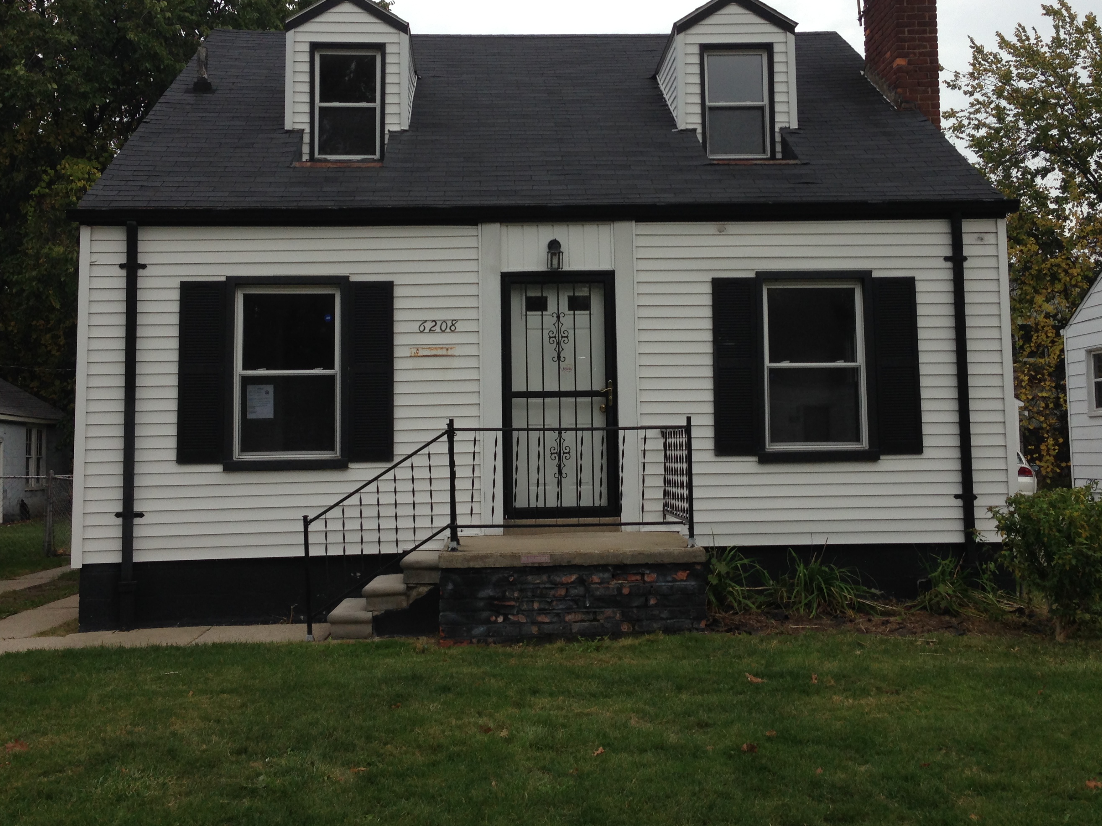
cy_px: 330
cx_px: 557
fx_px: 1305
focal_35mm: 41
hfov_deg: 45.8
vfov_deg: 35.0
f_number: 2.4
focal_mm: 4.12
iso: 50
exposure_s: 1/502
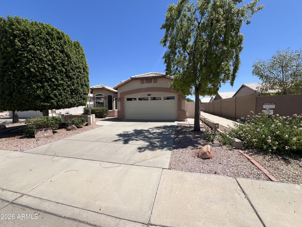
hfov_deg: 106.2
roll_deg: -0.2
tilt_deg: -0.7
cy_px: 114
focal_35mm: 13
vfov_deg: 89.9
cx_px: 151
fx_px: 113
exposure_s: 1/1815
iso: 32
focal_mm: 1.57
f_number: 1.8
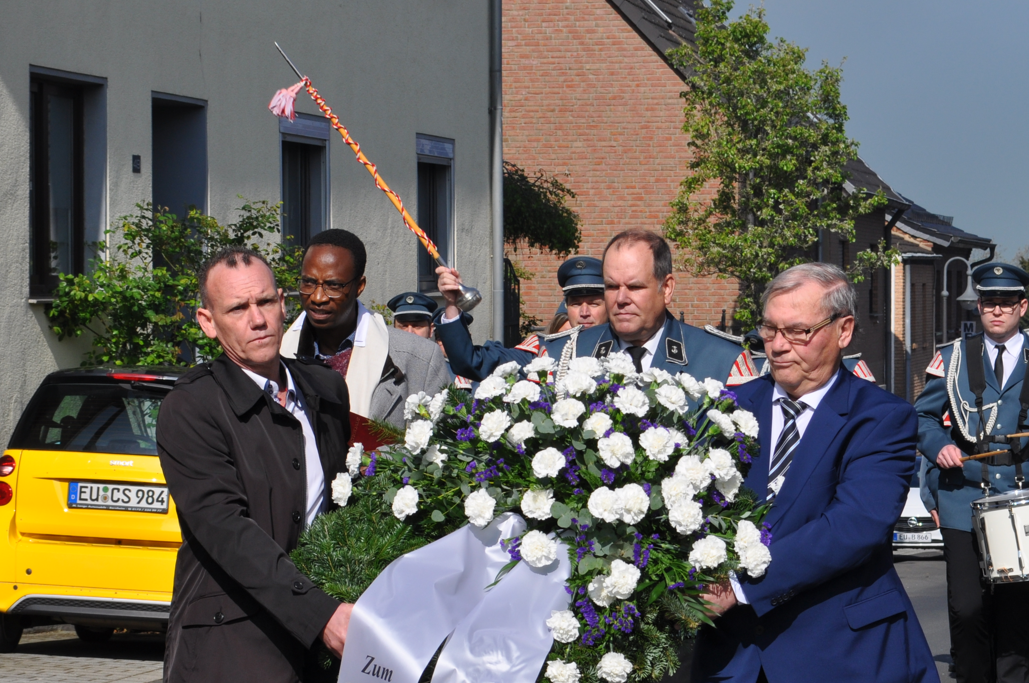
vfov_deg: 10.1
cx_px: 480
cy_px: 445
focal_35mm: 135
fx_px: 3849
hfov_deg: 15.2
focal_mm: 55
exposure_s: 1/400
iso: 200
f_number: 10
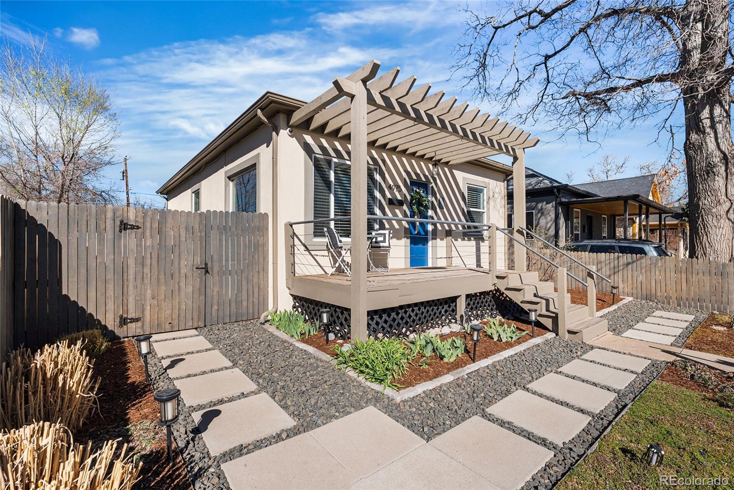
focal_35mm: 16
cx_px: 367
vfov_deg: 73.8
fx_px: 326
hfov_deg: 96.7
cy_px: 245
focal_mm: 16
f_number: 8
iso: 200
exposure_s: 1/200
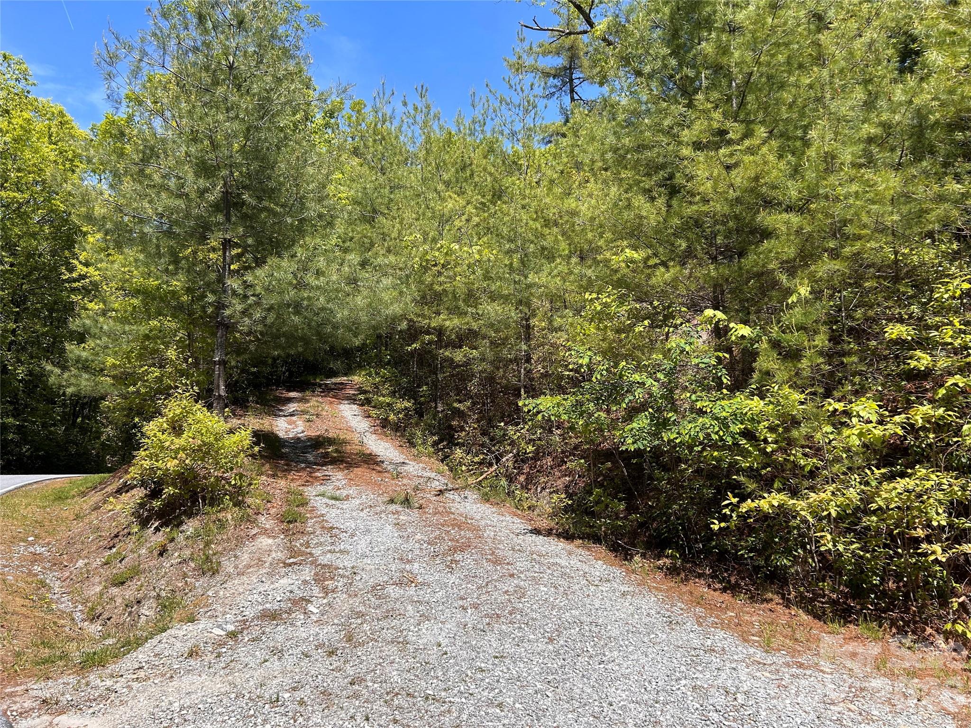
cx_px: 486
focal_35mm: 26
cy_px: 364
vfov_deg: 53.1
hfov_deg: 67.3
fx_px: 729
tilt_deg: +6.3
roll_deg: -0.3
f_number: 1.5
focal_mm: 5.7
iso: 50
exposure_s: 1/2571
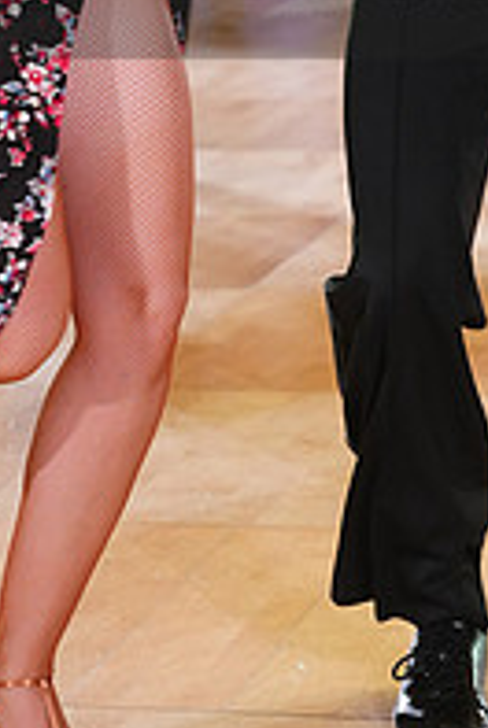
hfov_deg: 6.7
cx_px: 131
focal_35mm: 206
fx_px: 4174
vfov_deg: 9.9
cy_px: -63
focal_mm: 70
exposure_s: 1/400
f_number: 4
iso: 2000
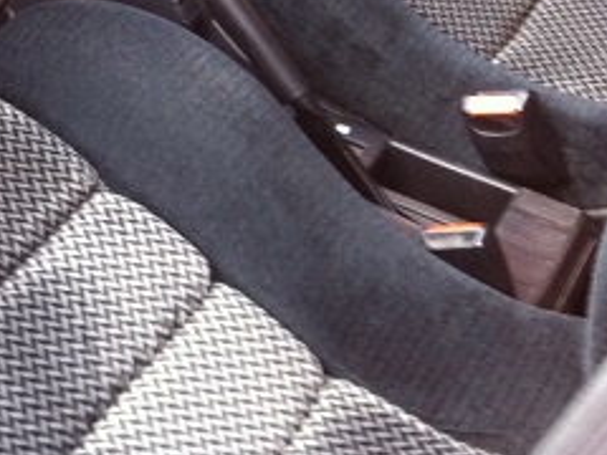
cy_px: -109
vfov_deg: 14.0
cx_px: -86
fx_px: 1789
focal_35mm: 102
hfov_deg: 18.4
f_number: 2.8
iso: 200
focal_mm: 3.85
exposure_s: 1/15
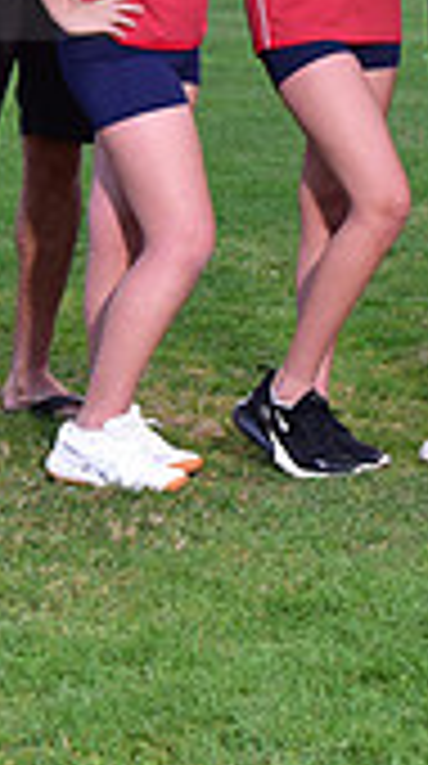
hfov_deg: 6.1
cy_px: -92
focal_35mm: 197
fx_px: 3994
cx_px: 365
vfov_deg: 10.8
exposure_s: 1/200
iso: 800
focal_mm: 55
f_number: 5.6
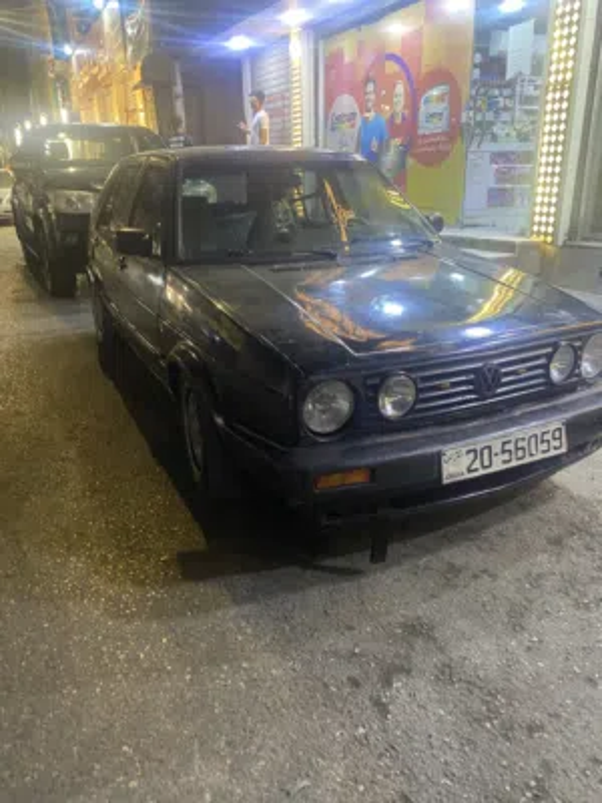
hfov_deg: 53.1
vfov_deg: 67.3
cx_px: 301
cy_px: 402
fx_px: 603
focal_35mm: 26
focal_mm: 4.25
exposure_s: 1/33
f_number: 1.8
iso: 400
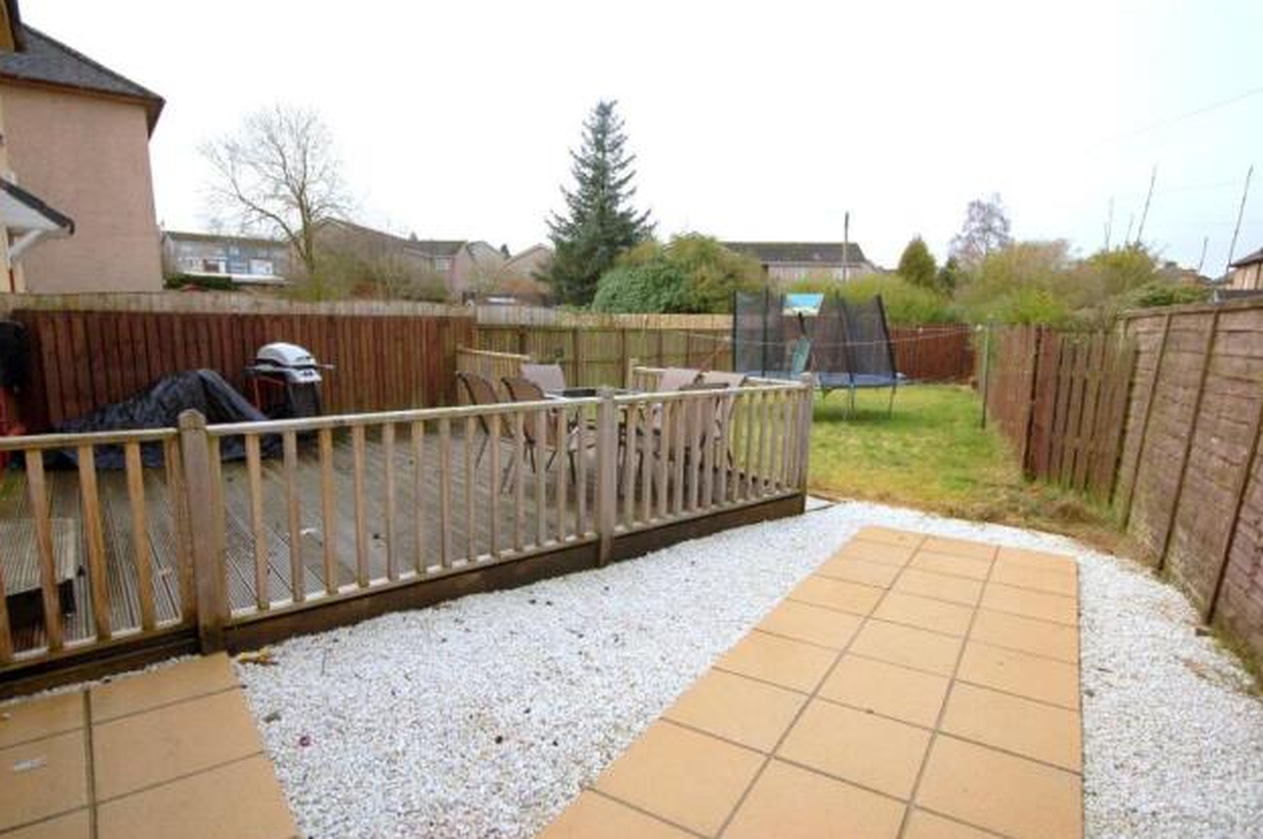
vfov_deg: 60.5
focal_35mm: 21
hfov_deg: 82.5
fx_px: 719
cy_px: 424
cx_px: 647
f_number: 8
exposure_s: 1/250
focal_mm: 13
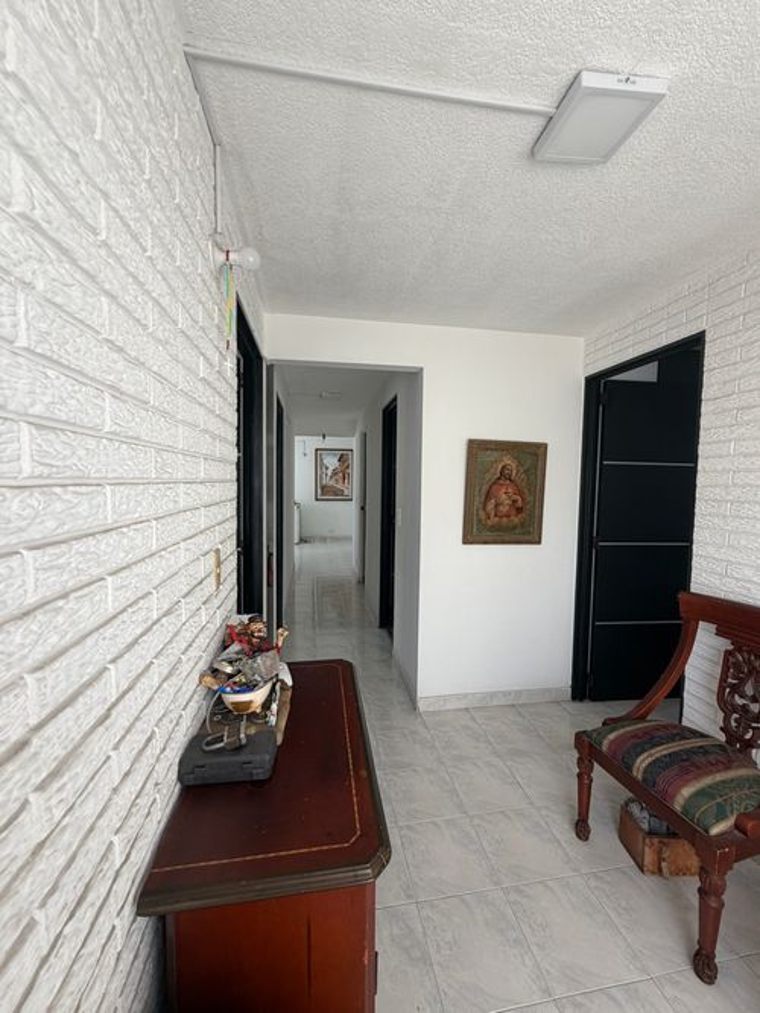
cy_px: 506
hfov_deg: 85.7
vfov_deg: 102.1
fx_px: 410
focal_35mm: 14
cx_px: 380
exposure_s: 1/121
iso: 125
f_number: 2.2
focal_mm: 2.22
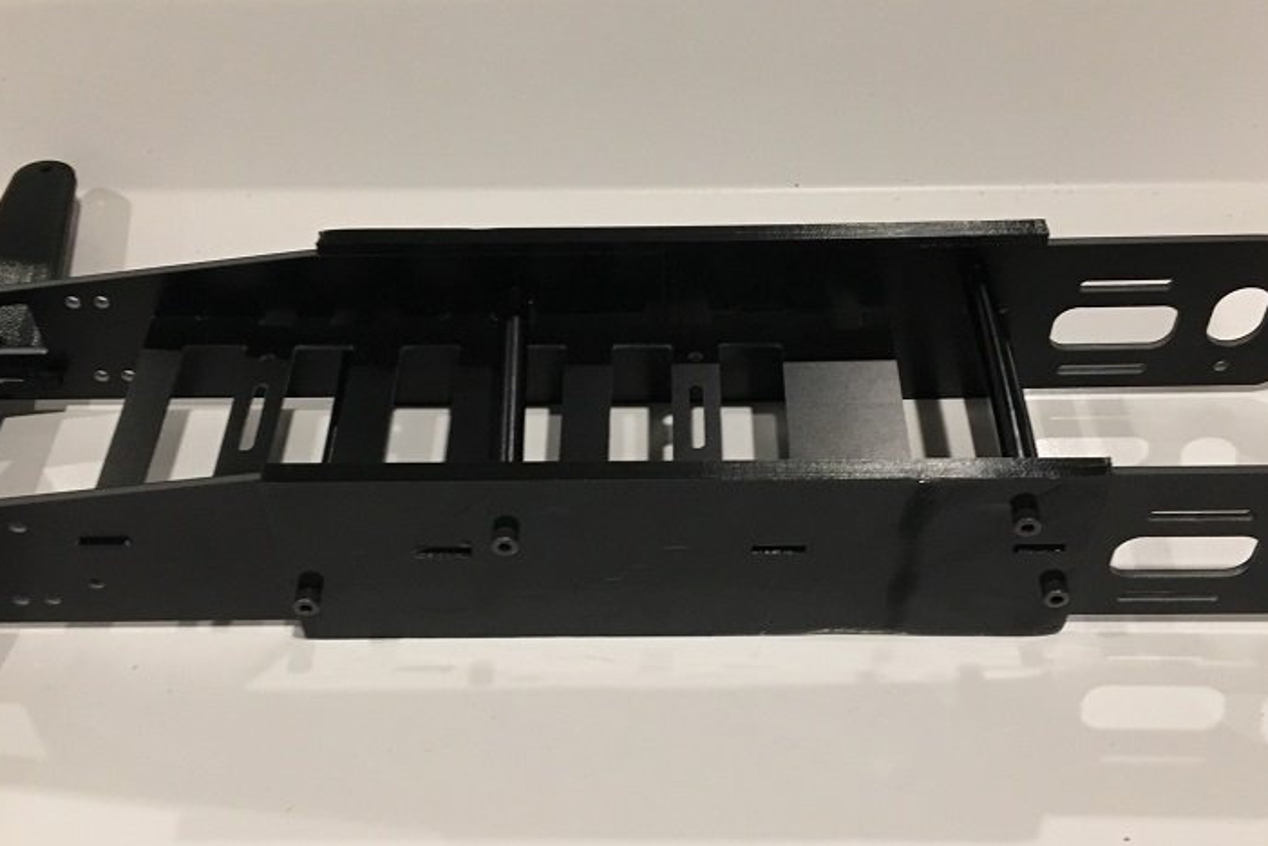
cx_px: 635
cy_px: 490
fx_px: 1515
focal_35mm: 43
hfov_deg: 45.4
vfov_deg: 31.2
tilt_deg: -46.0
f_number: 2.2
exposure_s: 1/30
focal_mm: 4.15
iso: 125
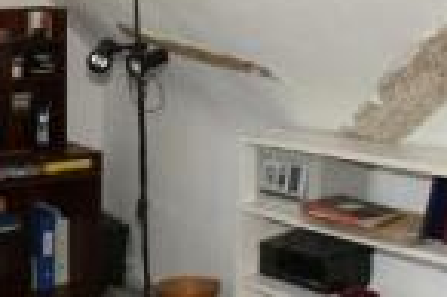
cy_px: 205
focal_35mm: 74
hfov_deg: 24.4
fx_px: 921
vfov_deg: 18.3
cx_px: -107
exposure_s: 1/125
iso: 200
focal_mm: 11
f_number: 4.5
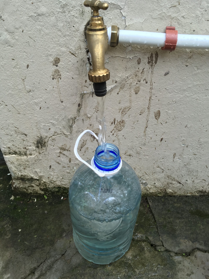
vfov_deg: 61.7
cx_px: 104
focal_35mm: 29
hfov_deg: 48.2
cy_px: 140
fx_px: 233
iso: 25
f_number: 2.2
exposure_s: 1/126
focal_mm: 4.15
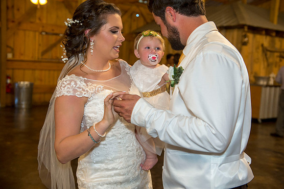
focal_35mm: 44
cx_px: 142
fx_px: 347
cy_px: 94
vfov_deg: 30.5
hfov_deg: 44.5
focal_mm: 44
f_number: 4
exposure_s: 1/160
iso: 1600
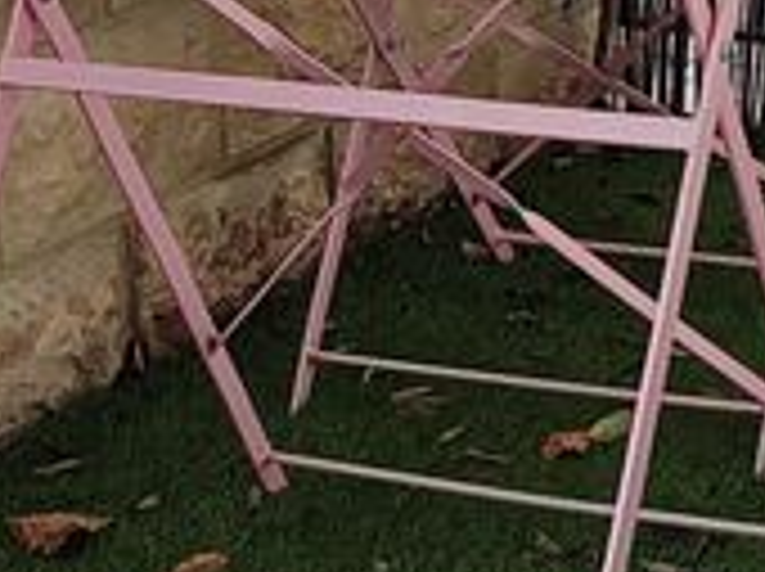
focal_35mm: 159
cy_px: 239
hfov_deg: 12.4
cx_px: 486
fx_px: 3509
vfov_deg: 9.3
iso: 100
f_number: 1.9
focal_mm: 5.52
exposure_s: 1/290
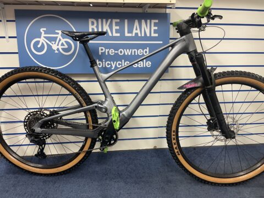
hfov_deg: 67.3
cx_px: 132
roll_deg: -0.7
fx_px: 198
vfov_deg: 53.1
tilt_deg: -18.8
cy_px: 99
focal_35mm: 26
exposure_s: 1/50
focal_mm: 4.2
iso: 100
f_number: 1.6
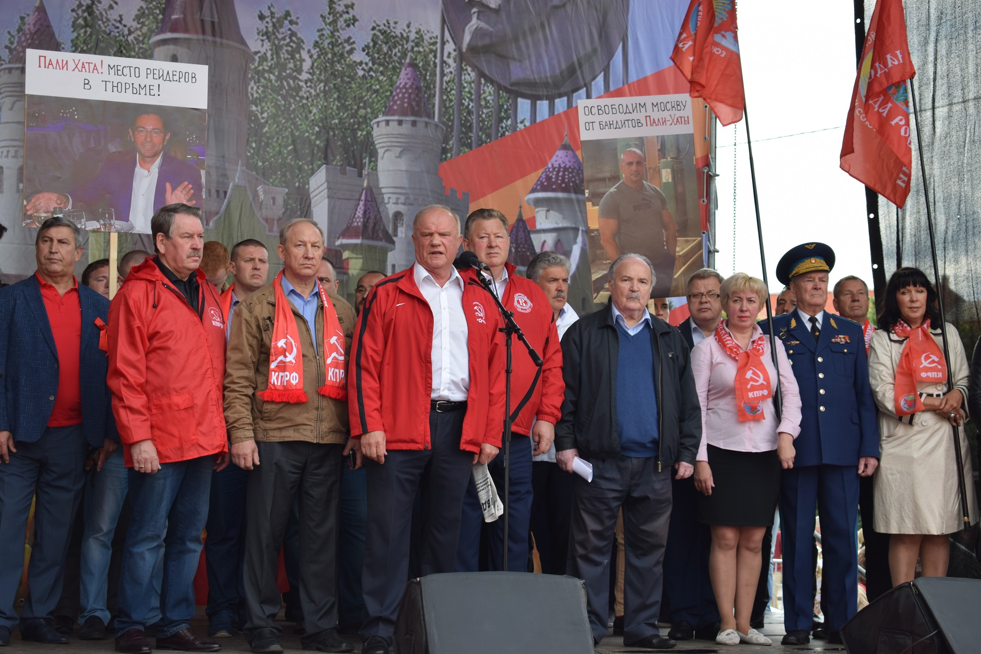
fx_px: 2044
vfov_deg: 18.2
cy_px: 327
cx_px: 490
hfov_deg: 27.0
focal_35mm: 75
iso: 100
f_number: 5.6
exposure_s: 1/125
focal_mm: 50
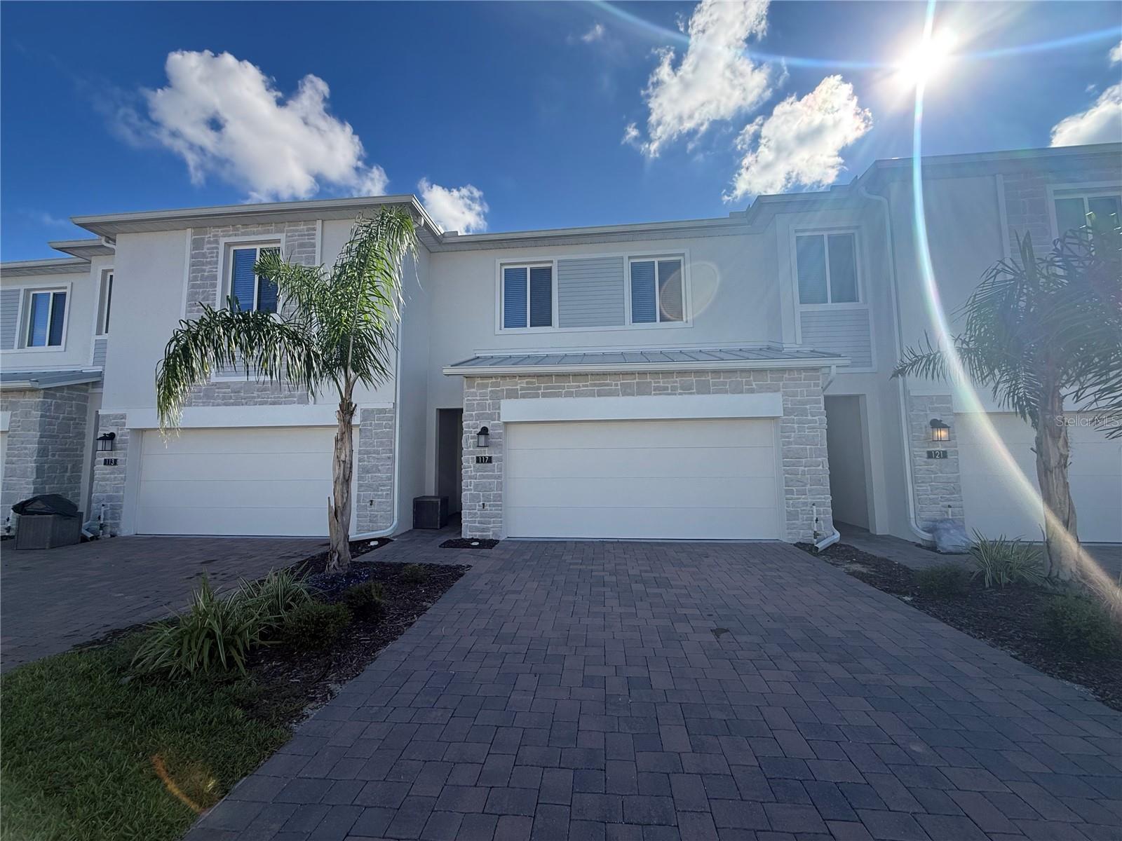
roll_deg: +0.2
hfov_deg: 102.1
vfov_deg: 85.7
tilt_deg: +6.0
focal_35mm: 14
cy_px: 420
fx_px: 454
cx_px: 561
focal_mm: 2.22
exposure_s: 1/1656
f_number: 2.2
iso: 50
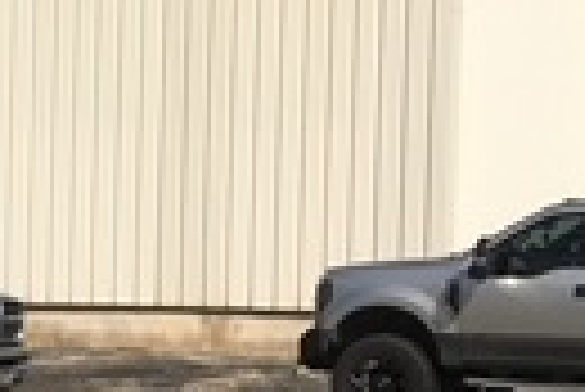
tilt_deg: -2.7
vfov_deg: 9.3
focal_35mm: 148
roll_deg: -1.0
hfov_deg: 12.1
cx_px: -630
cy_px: 347
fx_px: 2408
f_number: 2.2
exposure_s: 1/3205
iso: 25
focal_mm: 4.15
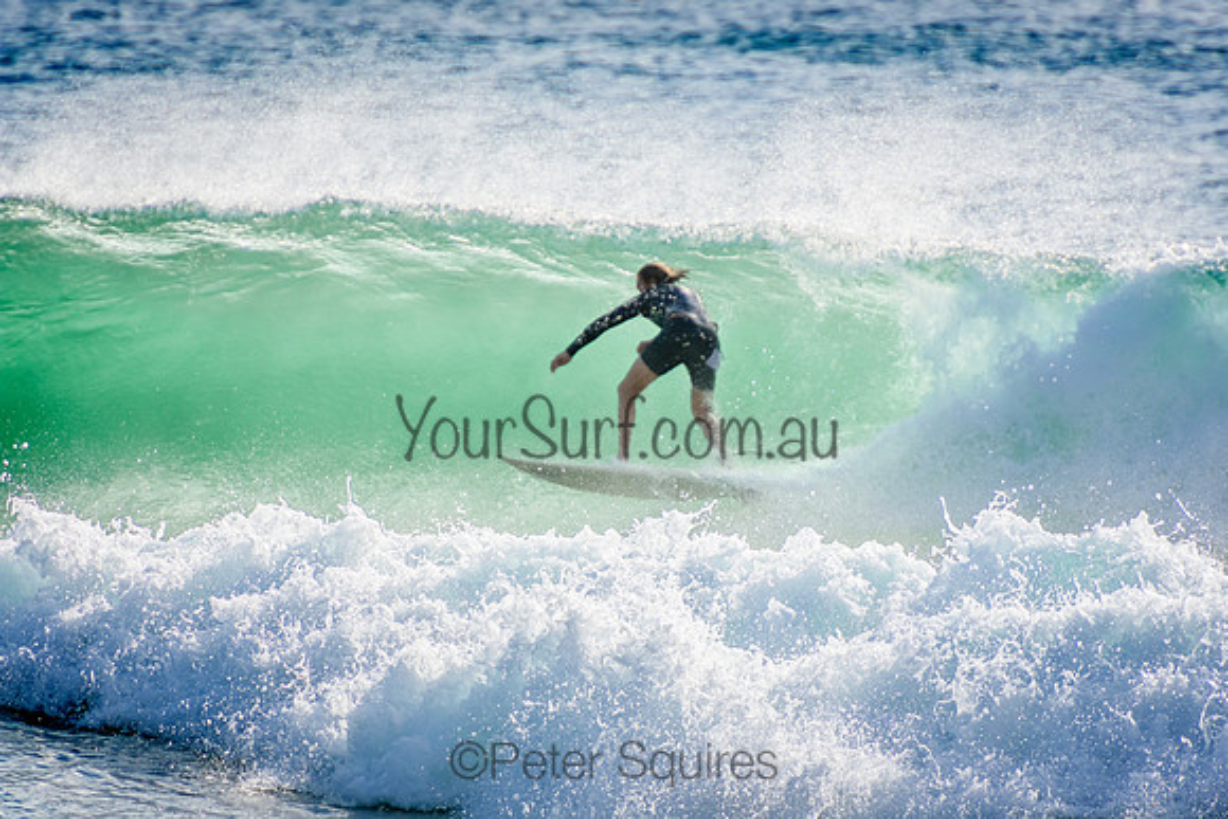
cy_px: 410
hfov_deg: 3.4
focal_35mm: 600
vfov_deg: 2.3
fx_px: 20470
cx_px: 614
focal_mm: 400
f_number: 5.6
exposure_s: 1/2000
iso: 320
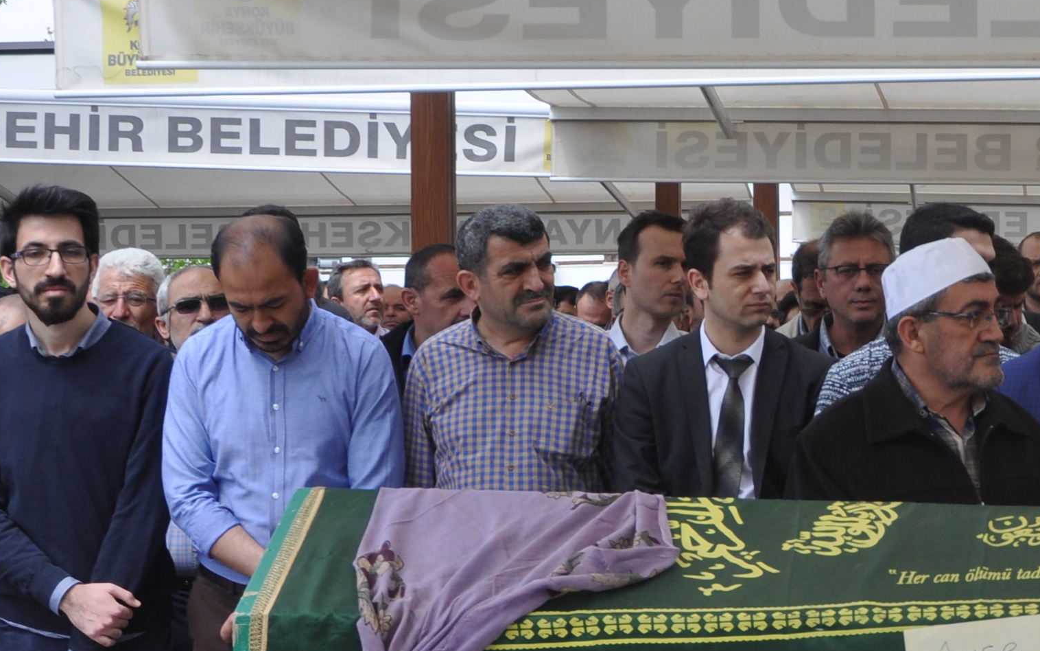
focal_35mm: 95
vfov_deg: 13.8
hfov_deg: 21.0
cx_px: 1077
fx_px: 2693
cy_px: 375
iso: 200
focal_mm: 22
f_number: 7.1
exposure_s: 1/200
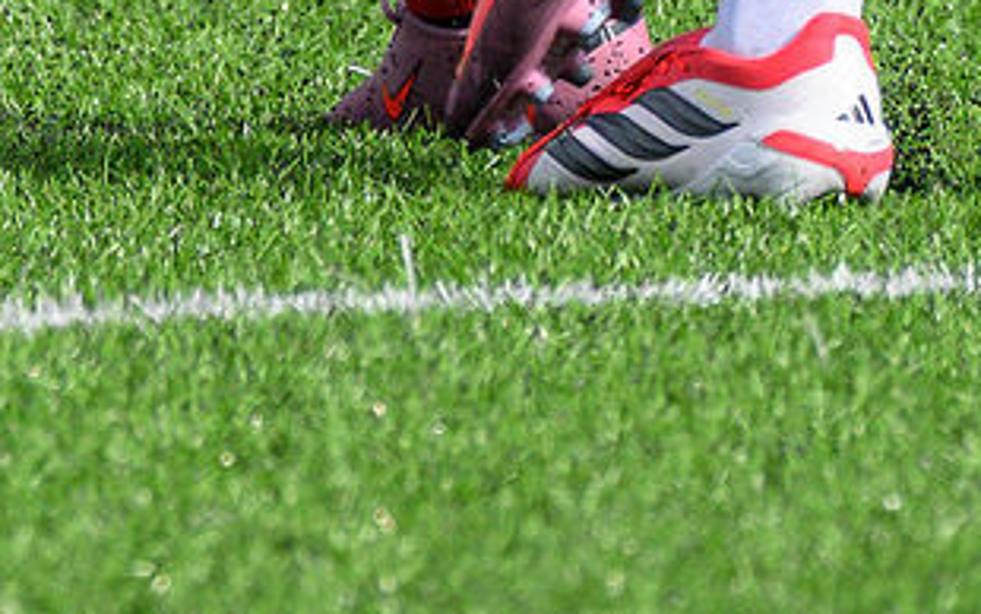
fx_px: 59642
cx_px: 383
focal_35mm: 2230
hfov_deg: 0.9
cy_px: -1923
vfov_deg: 0.6
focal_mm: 250
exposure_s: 1/1600
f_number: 5
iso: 400
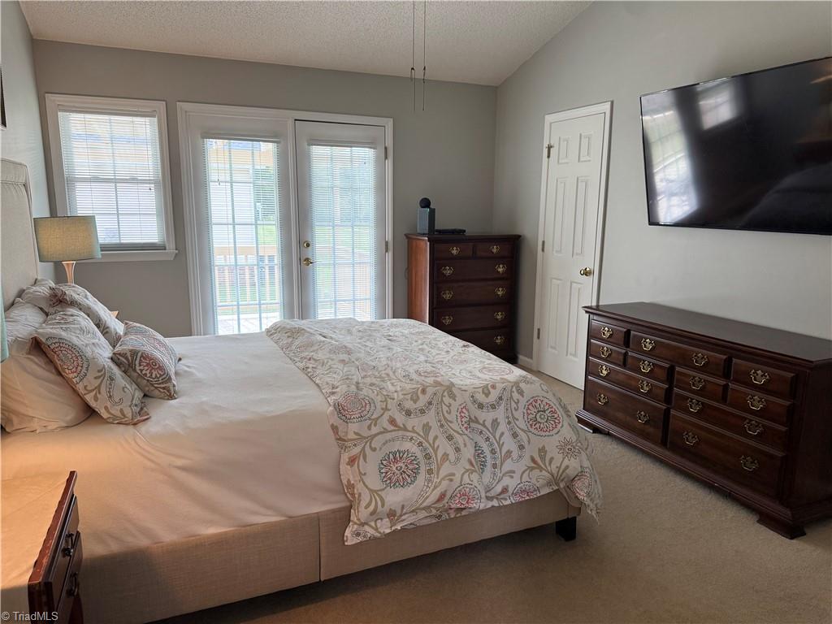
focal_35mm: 24
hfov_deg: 71.6
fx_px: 577
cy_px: 312
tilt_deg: -10.6
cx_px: 416
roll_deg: -0.5
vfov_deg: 56.8
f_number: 1.78
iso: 200
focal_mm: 6.76
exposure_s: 1/126
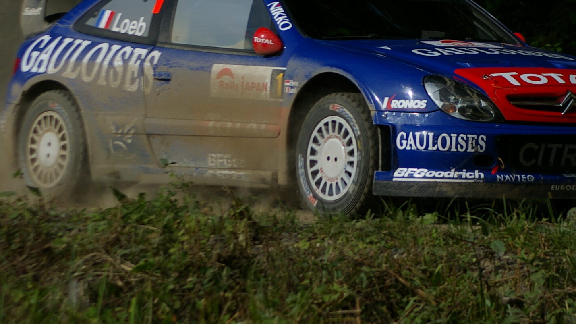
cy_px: 111
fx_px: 3864
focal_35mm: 253
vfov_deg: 4.8
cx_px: 375
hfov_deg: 8.5
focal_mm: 90
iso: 200
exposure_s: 1/2000
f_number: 5.6
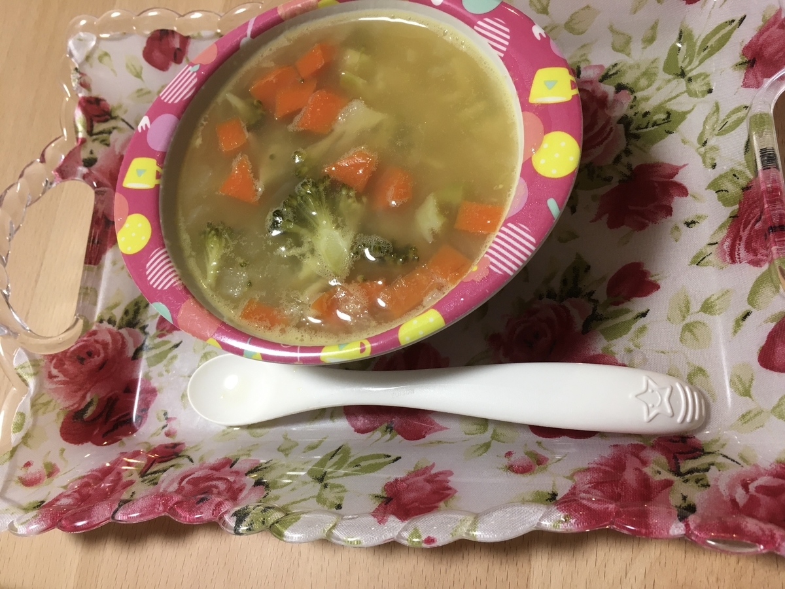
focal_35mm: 29
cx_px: 392
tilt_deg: -65.6
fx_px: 658
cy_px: 294
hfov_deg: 61.7
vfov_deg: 48.2
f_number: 2.2
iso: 80
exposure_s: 1/30
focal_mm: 4.15
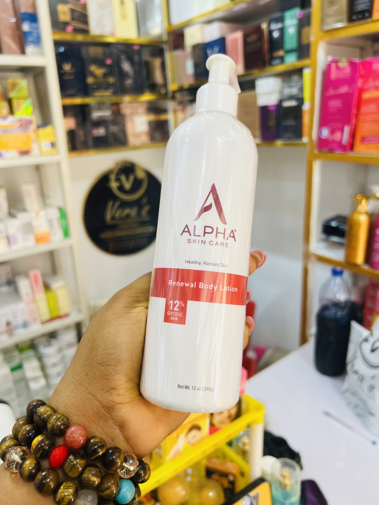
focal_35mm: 26
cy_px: 252
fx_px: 380
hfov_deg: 53.1
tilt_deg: -17.6
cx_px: 190
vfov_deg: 67.3
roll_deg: +4.1
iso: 100
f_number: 1.5
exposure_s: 1/121
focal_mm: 5.7
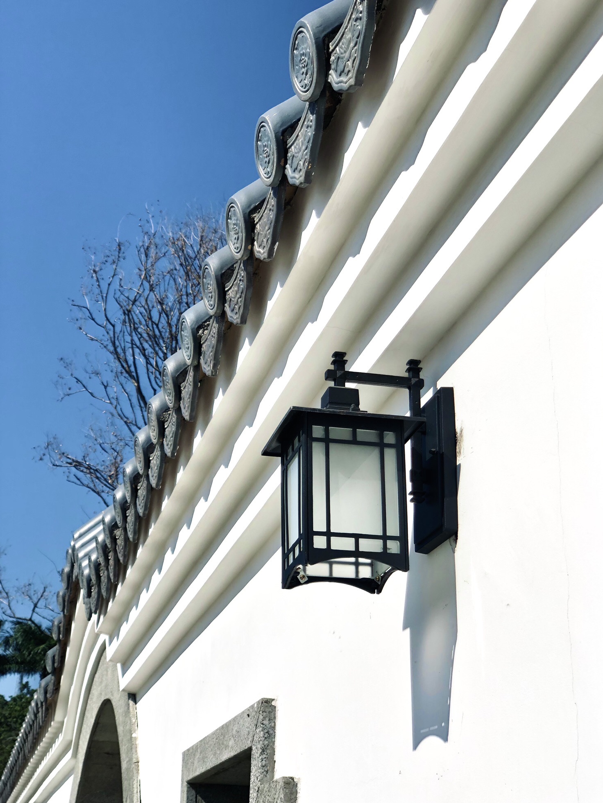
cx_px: 304
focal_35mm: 53
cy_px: 408
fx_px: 1231
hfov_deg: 27.5
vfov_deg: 36.2
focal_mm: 6
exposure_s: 1/1919
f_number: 2.4
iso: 16
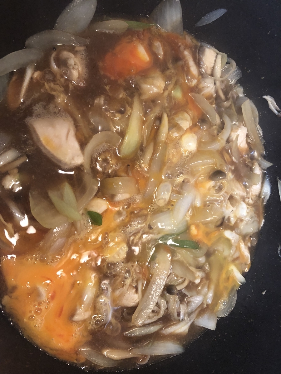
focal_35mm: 28
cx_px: 140
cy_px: 187
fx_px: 303
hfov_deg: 49.7
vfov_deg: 63.4
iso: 80
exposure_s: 1/15
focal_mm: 3.99
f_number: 1.8
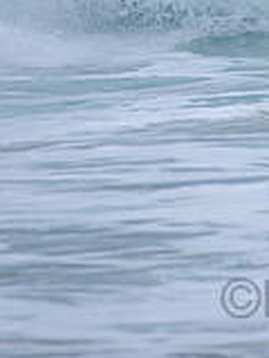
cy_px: -73
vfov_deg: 1.1
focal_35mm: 1743
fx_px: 18060
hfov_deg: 0.9
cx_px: 395
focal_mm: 500
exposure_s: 1/2000
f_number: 5.6
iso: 280
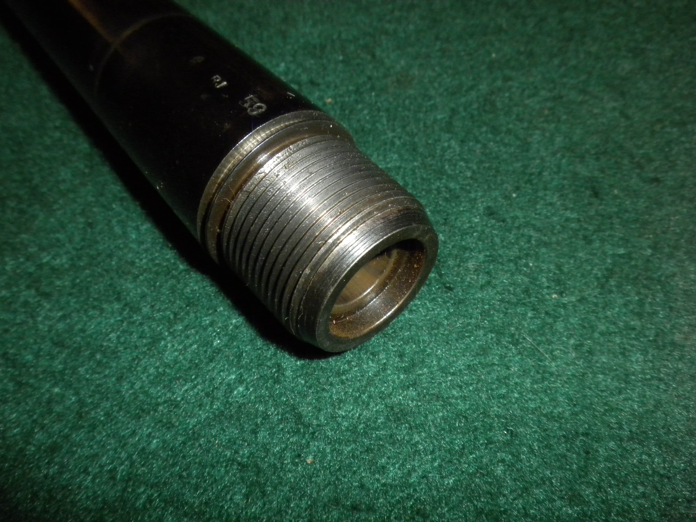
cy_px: 261
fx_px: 744
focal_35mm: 37
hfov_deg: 50.1
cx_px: 348
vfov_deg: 38.7
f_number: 10
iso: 400
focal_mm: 6.6
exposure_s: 1/30
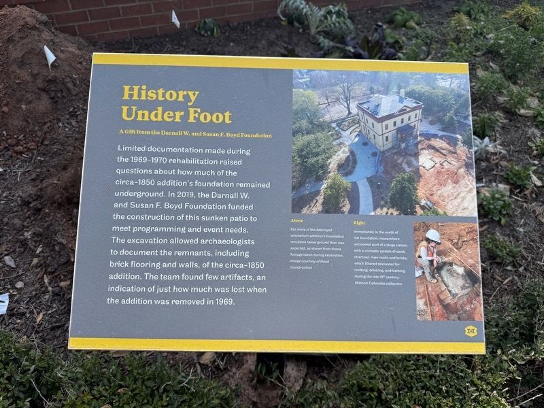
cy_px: 204
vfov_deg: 56.8
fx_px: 377
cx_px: 272
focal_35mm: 24
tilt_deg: -46.9
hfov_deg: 71.6
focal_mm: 6.76
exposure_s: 1/1230
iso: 80
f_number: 1.78
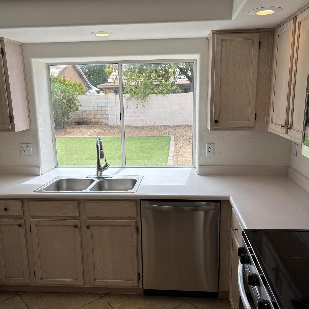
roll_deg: +0.4
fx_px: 313
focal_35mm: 31
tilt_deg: -11.7
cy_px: 162
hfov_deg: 52.5
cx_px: 153
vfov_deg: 52.5
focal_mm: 5.96
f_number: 1.6
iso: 50
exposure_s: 1/1196
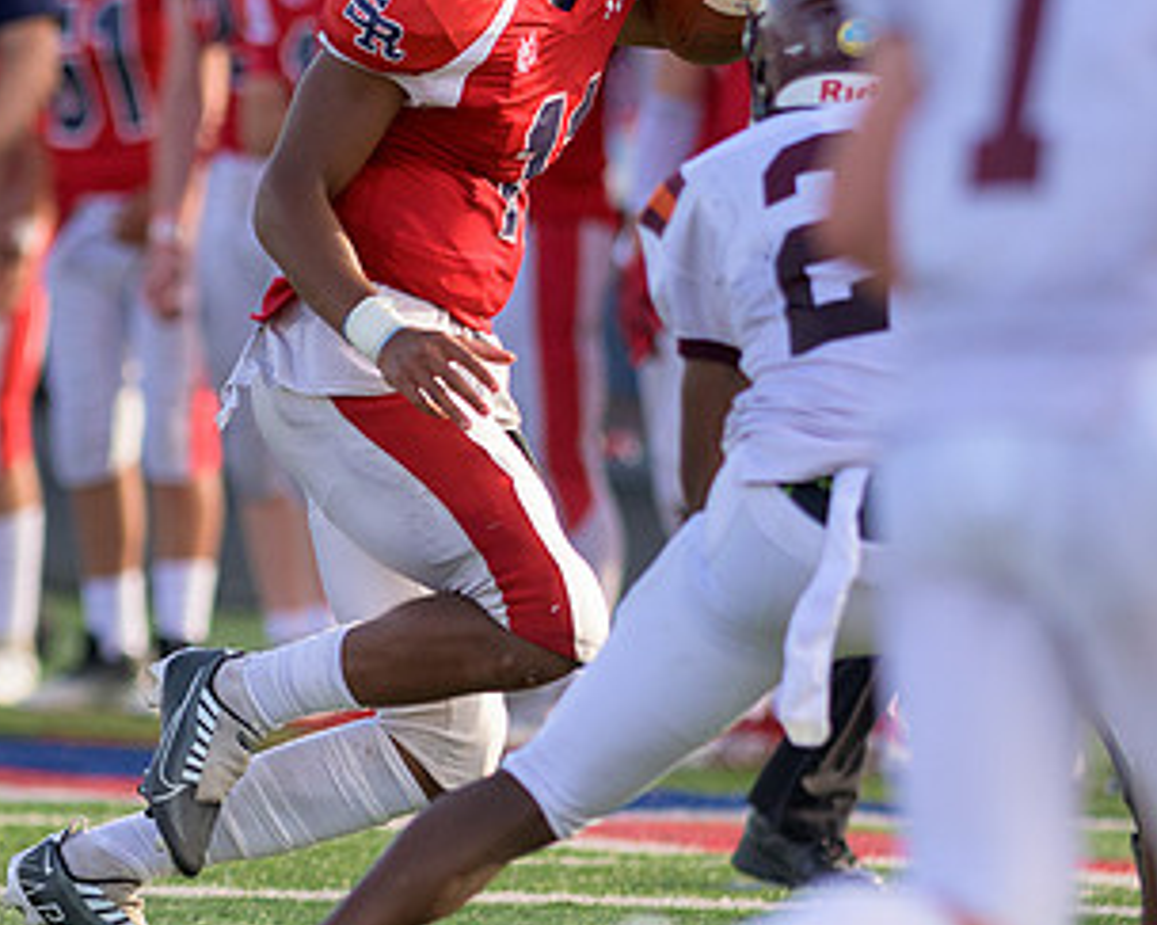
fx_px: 30672
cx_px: 287
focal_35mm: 896
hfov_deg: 2.2
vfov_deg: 1.7
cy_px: 487
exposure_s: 1/2500
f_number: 2.8
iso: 500
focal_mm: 300
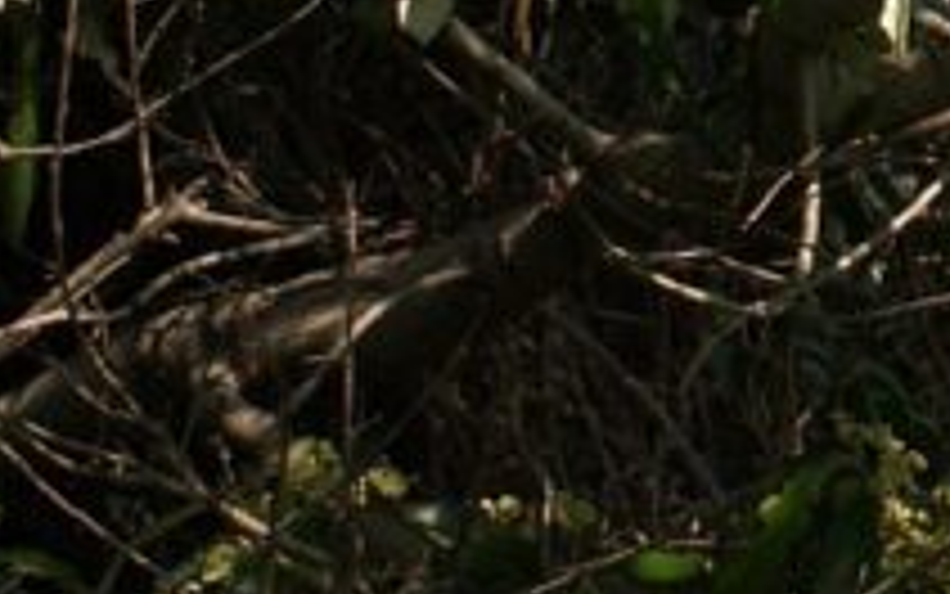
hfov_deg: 6.1
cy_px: -668
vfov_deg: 3.9
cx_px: 2080
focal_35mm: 334
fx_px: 8650
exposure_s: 1/400
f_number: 14
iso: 400
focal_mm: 30
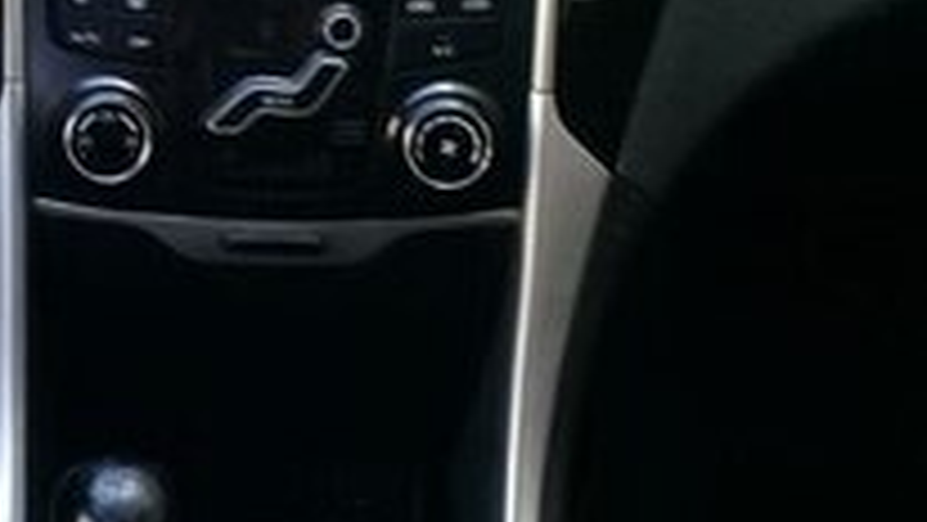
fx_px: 2655
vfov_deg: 11.0
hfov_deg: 19.3
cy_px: -79
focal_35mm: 108
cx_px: 40
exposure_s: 1/33
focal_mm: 3.3
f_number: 2.2
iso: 64
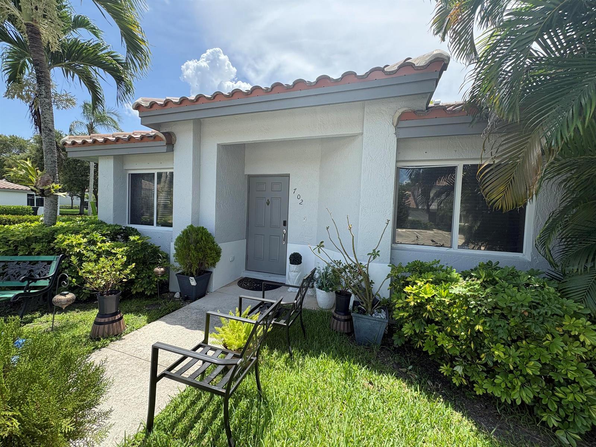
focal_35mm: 14
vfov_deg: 85.7
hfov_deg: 102.1
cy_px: 224
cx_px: 298
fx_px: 241
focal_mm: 2.22
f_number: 2.2
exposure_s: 1/615
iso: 40
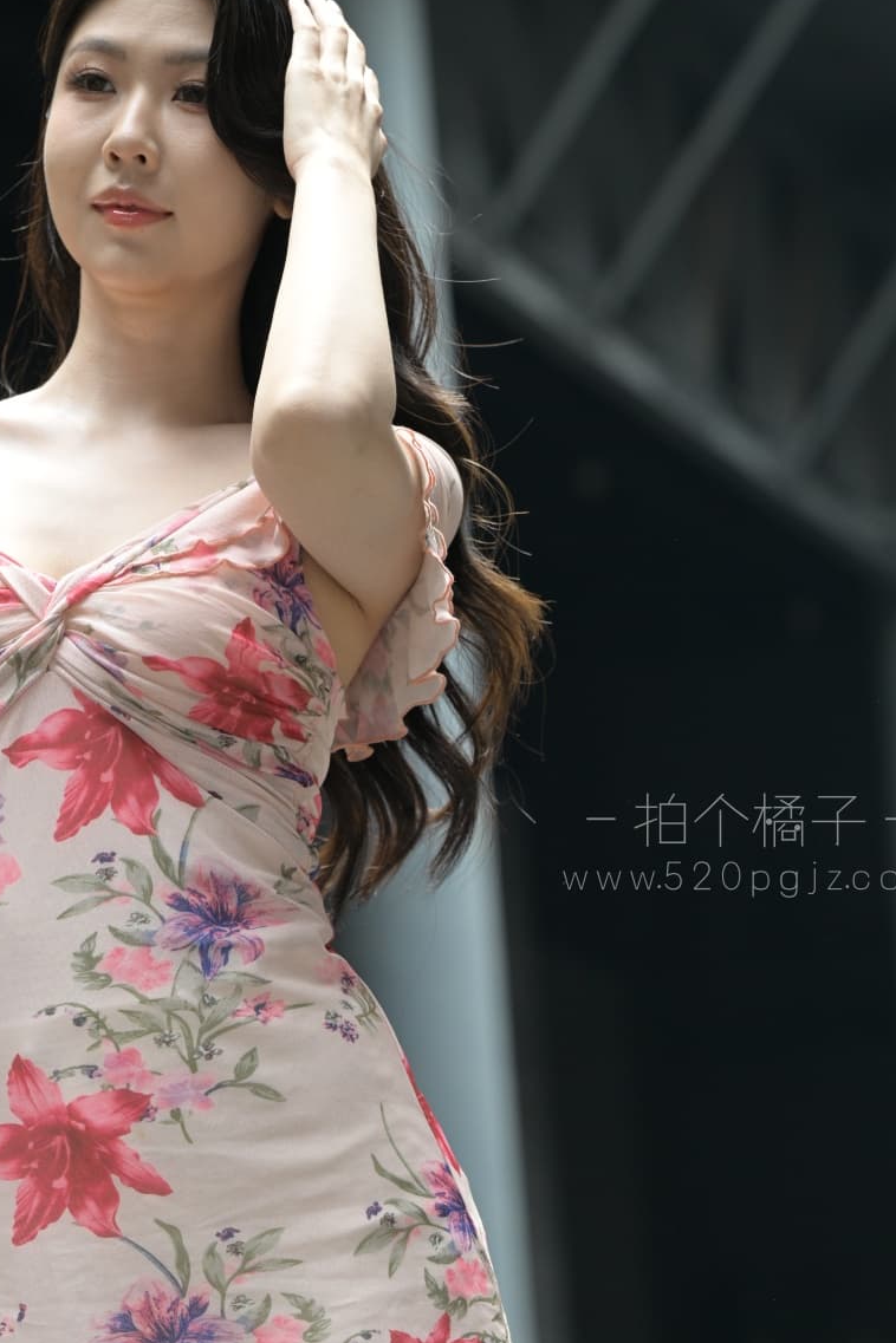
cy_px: 785
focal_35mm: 152
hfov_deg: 9.0
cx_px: 303
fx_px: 5674
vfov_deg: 13.5
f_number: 4.5
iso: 360
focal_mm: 96
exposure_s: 1/320
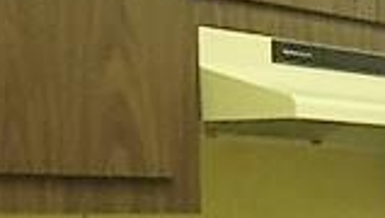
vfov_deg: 9.4
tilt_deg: -2.4
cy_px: 276
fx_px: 1298
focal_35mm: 127
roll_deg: -0.7
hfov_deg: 14.5
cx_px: 722
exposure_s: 1/120
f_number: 2.2
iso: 32
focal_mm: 4.15
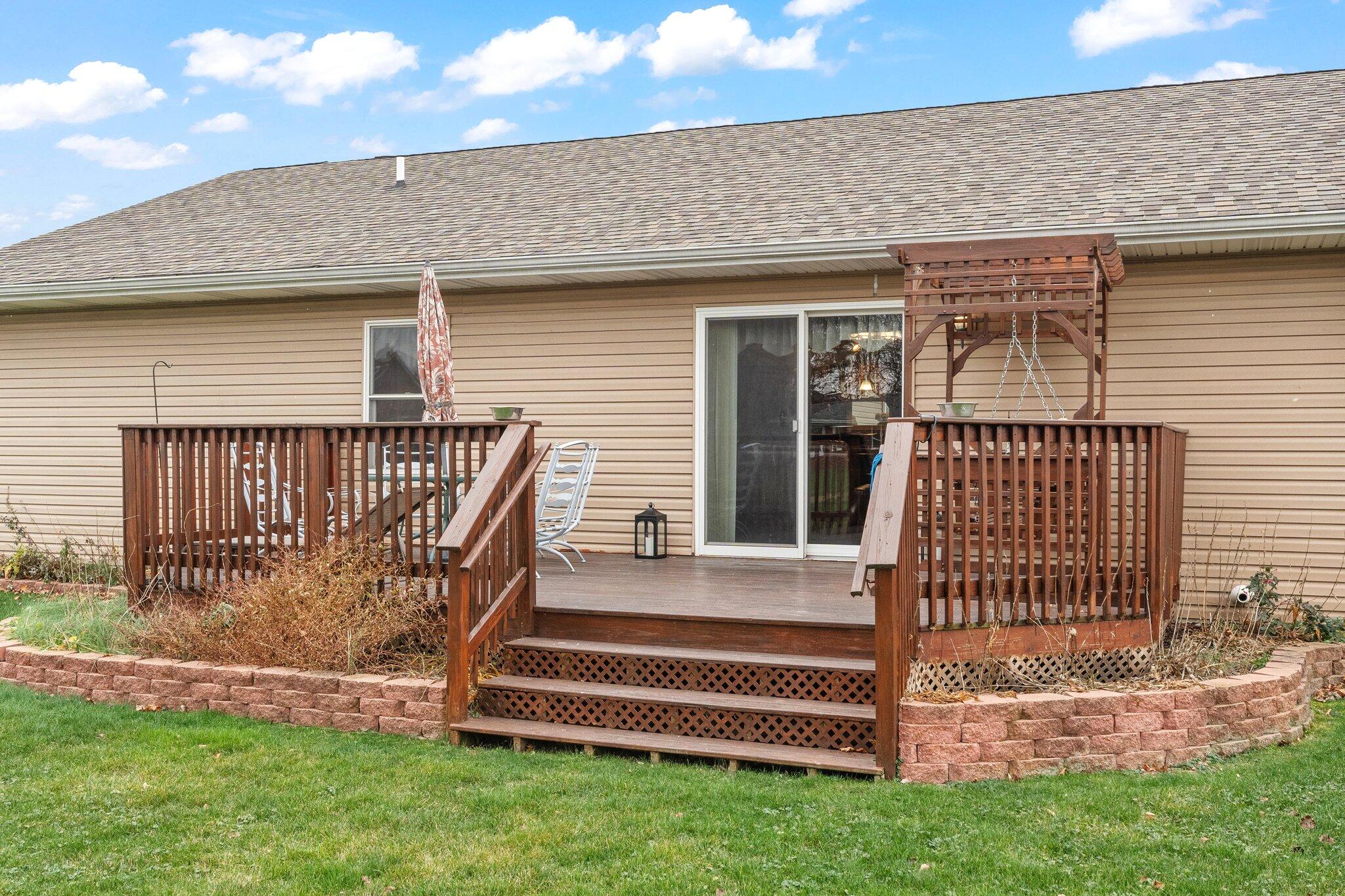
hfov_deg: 53.1
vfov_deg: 36.9
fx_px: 1345
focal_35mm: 36
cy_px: 448
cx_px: 672
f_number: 9
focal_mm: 24
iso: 800
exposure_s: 1/60
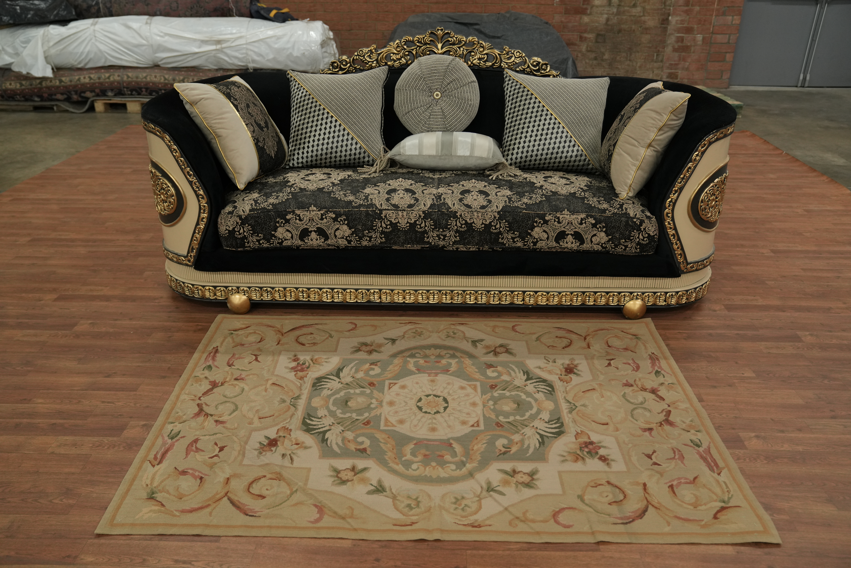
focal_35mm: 28
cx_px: 426
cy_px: 284
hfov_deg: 65.5
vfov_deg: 46.4
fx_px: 662
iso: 1600
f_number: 3.2
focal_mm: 28
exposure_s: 1/125
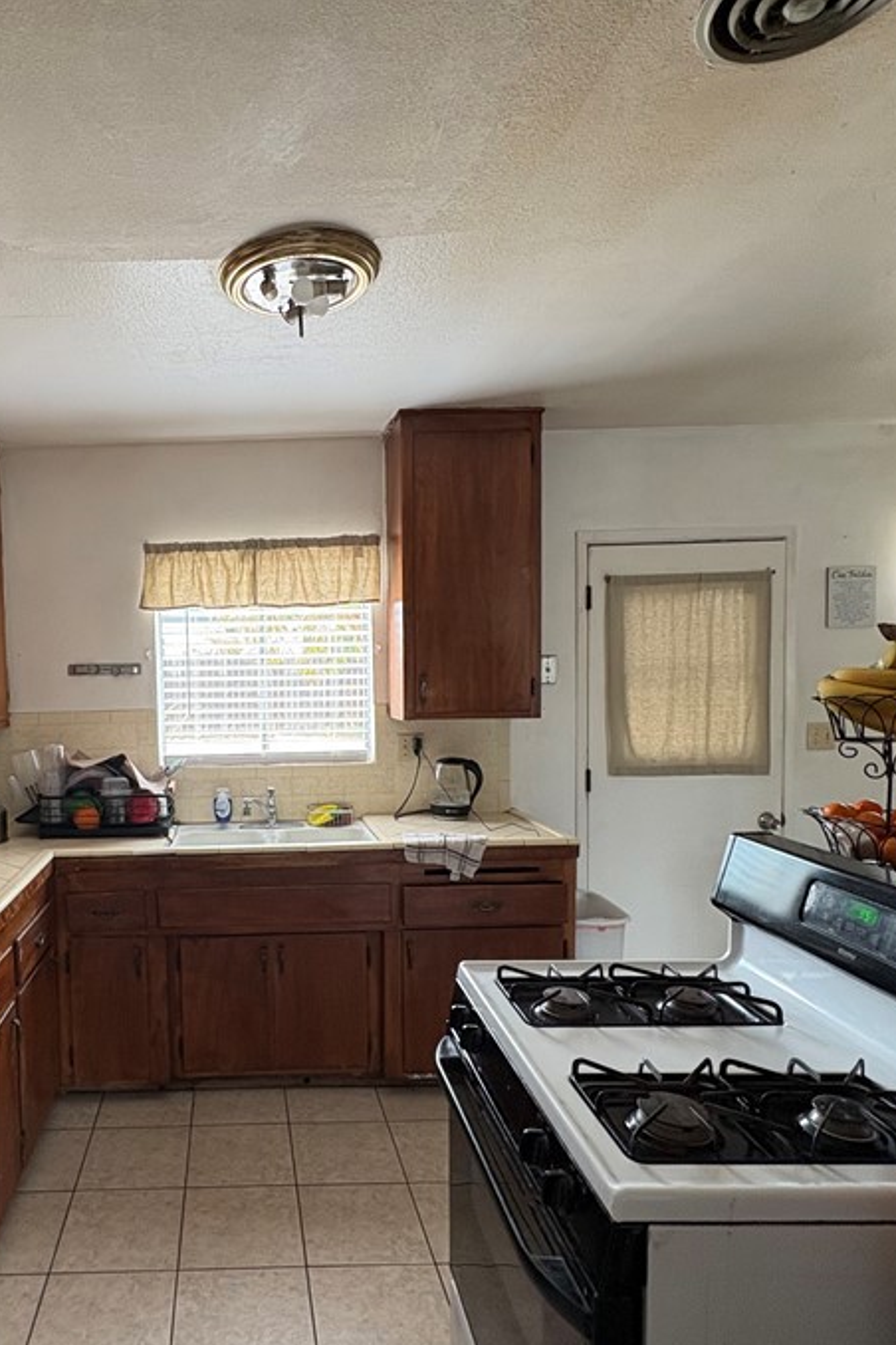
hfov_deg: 54.6
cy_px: 726
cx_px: 228
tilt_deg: -2.6
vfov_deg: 78.4
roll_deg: +1.3
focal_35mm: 22
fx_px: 821
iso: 200
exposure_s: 1/91
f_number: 2.2
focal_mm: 2.22
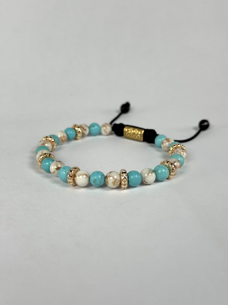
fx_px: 422
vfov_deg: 39.7
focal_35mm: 48
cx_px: 114
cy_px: 152
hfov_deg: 30.3
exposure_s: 1/9009
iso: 64
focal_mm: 6.76
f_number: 1.78
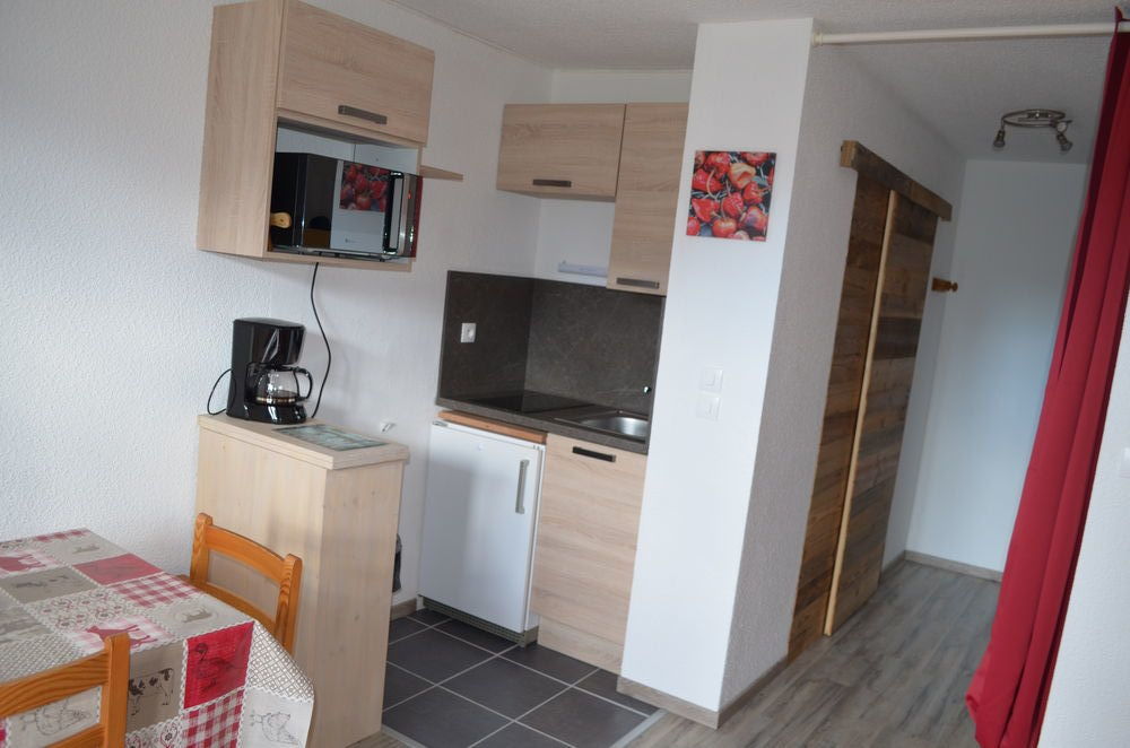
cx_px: 565
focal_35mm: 27
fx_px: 846
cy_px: 374
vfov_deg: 47.7
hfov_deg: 67.5
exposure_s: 1/30
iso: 400
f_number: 3.5
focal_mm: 18
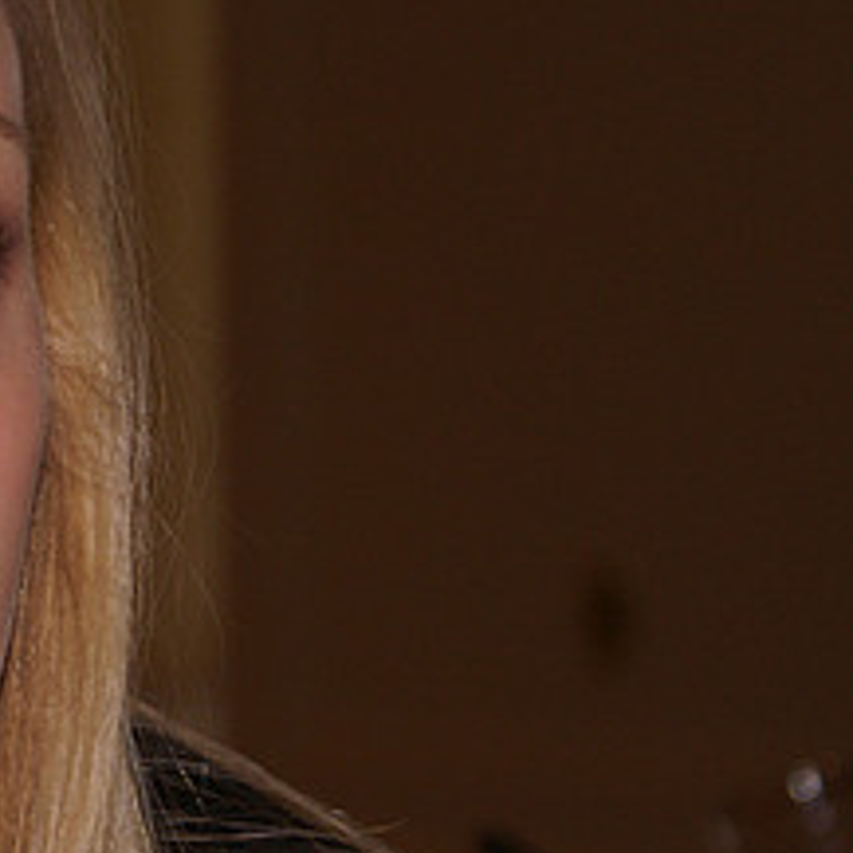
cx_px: -212
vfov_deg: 8.6
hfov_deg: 8.5
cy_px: 566
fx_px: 5687
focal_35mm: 204
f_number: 5.6
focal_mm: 60
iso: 400
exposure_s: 1/125
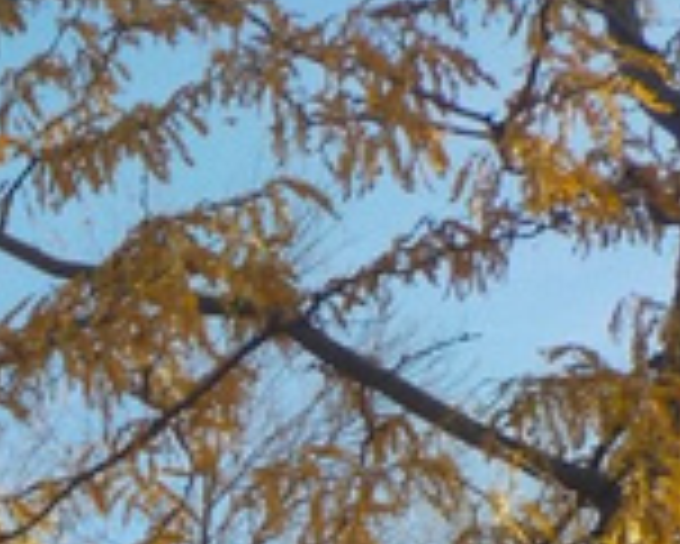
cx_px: -689
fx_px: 2497
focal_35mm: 124
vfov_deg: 11.4
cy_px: 1052
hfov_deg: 13.3
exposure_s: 1/1000
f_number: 3.3
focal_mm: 4.1
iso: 125
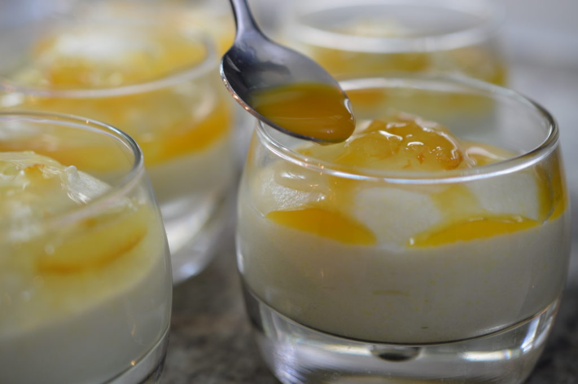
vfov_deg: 22.6
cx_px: 289
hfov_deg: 33.4
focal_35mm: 60
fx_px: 963
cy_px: 192
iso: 400
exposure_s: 1/60
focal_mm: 40
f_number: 4
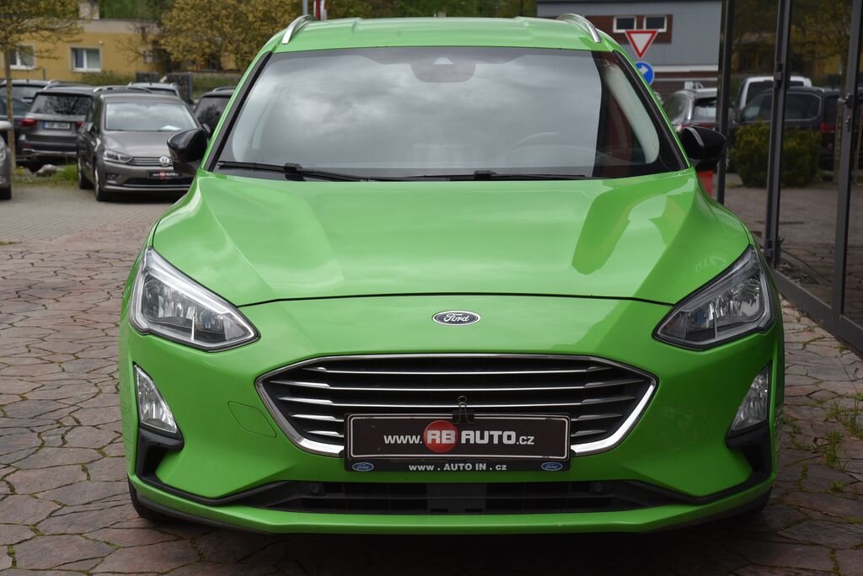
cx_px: 432
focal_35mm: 66
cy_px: 288
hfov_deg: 30.5
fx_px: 1583
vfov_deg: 20.6
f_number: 9
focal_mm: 66
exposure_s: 1/320
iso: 500
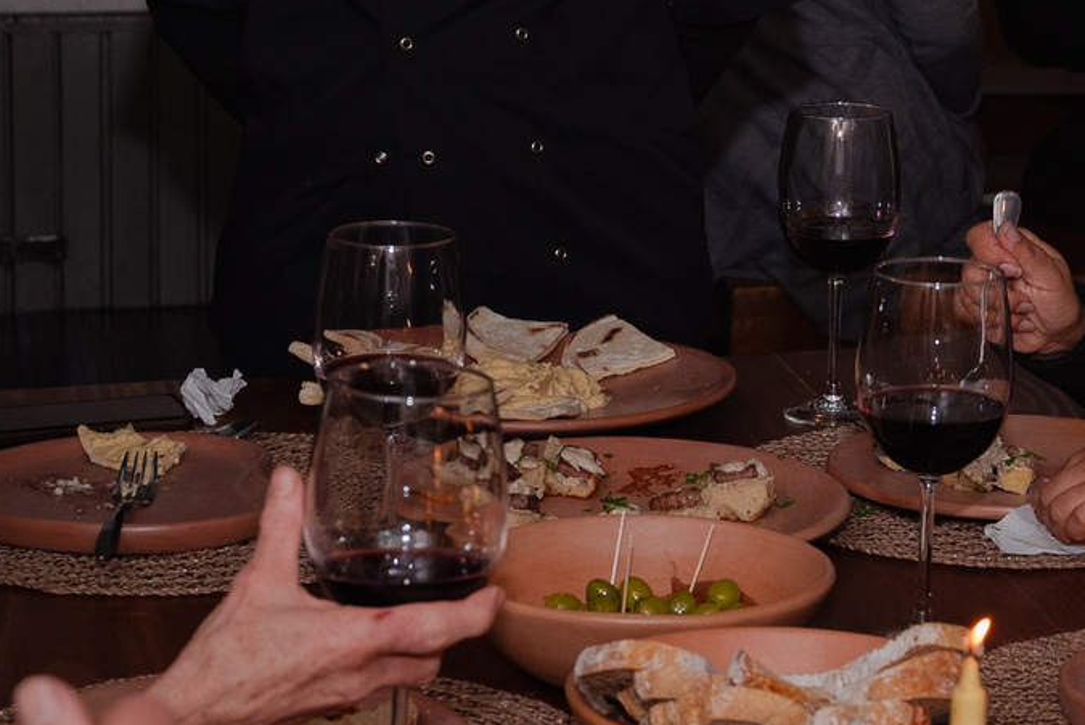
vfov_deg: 11.5
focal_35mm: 118
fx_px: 3559
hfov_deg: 17.1
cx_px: 963
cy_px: 54
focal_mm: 28
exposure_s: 1/200
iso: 250
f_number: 4
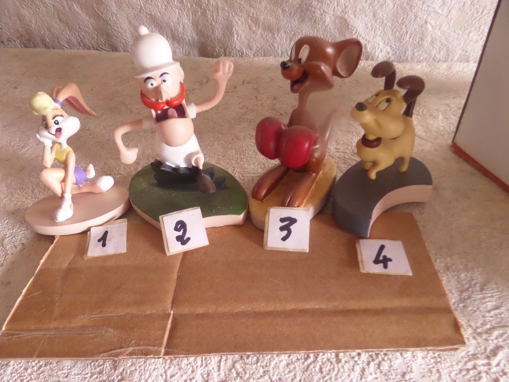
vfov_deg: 56.8
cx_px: 254
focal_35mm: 24
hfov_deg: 71.6
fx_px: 353
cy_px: 191
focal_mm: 4
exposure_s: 1/10
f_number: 3.2
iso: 400
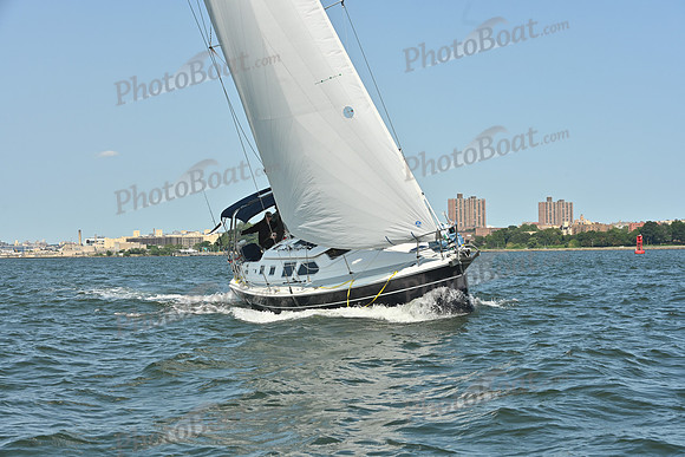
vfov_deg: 19.5
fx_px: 1332
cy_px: 228
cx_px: 342
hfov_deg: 28.8
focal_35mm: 70
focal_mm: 70
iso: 320
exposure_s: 1/1250
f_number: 9
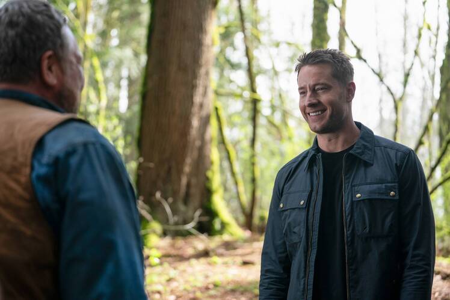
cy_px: 150
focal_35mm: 70
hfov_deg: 28.8
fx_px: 875
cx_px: 225
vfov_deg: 19.5
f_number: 2.8
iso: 400
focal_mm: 70
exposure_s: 1/640
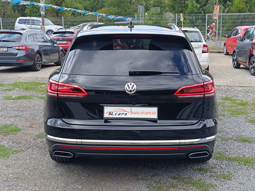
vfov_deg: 56.8
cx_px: 128
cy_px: 96
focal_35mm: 24
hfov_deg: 71.6
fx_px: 177
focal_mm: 5.59
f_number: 1.88
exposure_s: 1/332
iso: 54
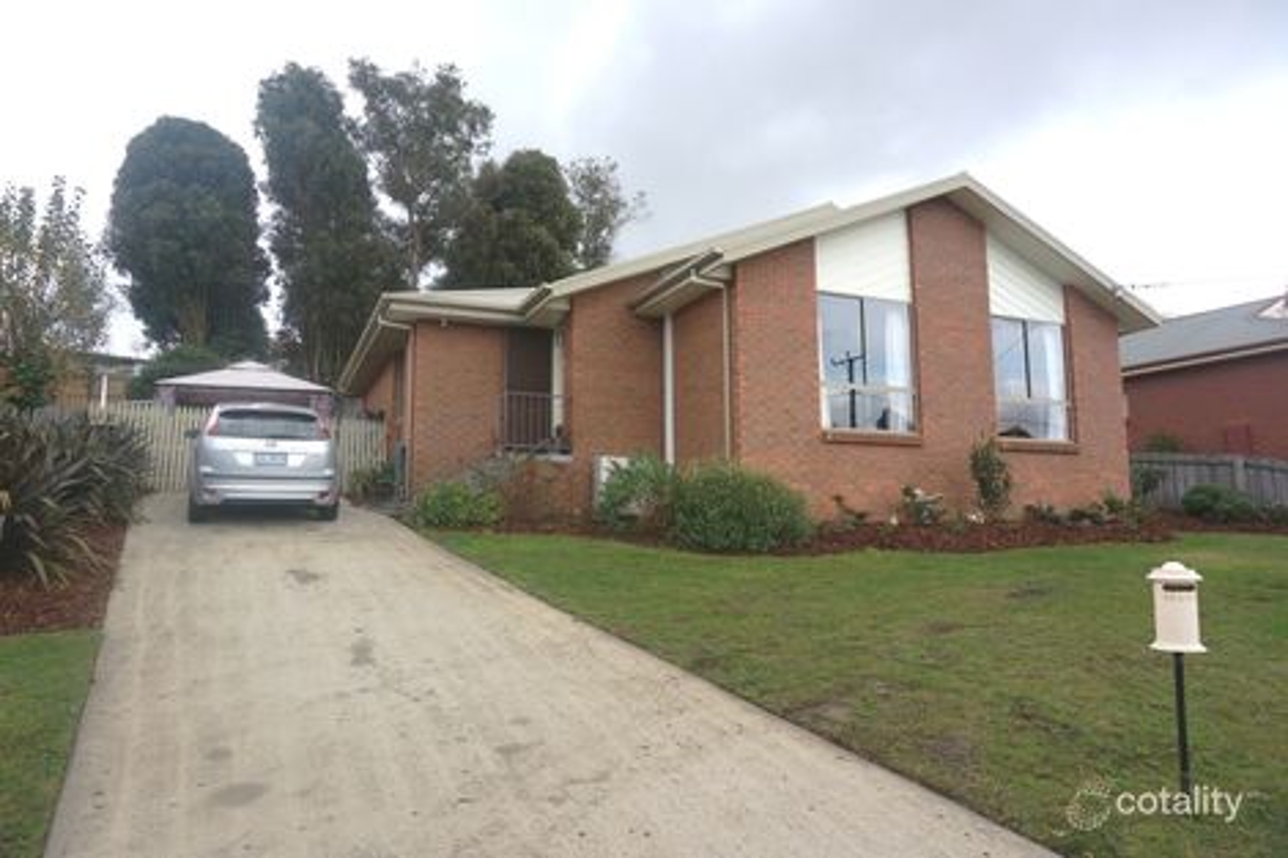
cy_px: 429
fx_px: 858
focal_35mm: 24
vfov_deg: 53.1
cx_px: 644
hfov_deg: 73.8
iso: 100
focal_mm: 16
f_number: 5.6
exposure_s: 1/80
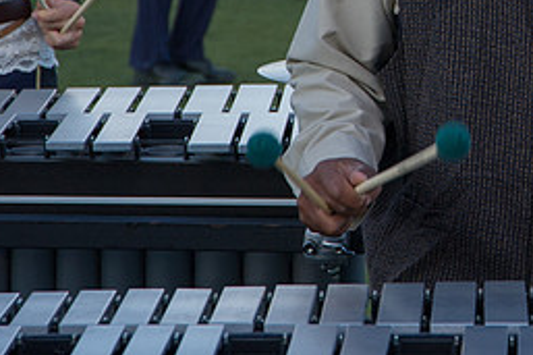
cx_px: 538
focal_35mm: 278
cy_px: -62
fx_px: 4113
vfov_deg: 4.9
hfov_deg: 7.4
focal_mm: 95
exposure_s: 1/250
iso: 640
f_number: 8
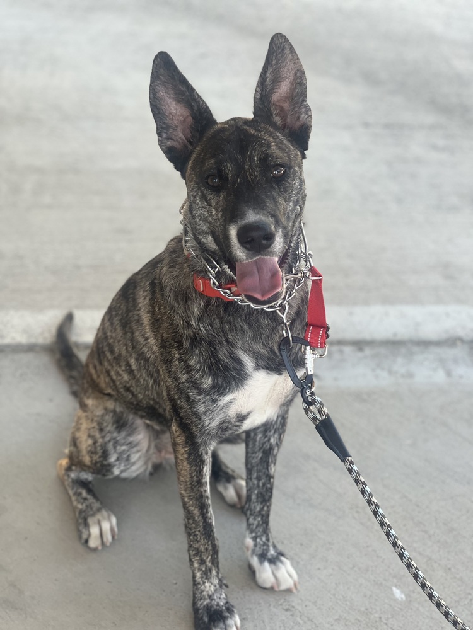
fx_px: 1403
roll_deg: +0.5
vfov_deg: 25.3
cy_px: 315
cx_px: 236
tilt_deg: -29.0
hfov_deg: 19.1
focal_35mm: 77
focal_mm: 9
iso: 64
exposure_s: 1/121
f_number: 2.8
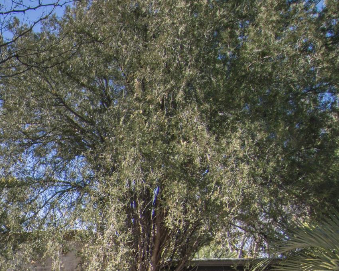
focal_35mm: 60
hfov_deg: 25.1
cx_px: -150
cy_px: 369
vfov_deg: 22.3
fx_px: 602
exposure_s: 1/60
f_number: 9
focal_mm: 12
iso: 100
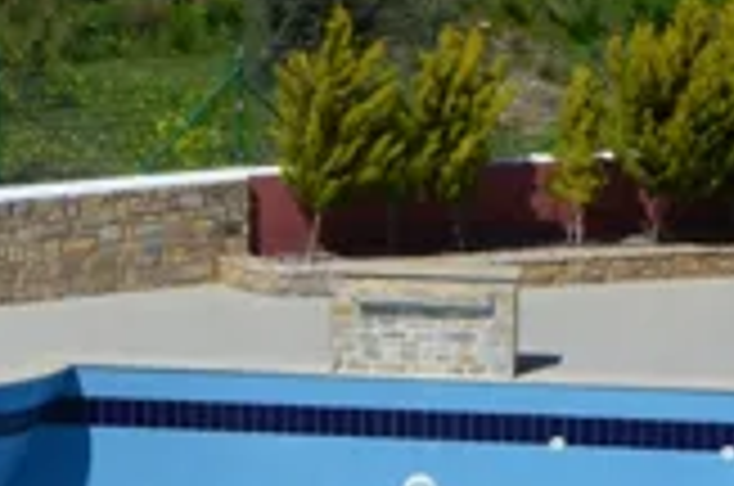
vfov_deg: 8.8
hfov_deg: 13.3
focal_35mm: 155
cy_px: 508
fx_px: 3154
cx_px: 441
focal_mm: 28
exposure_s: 1/320
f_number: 9
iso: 100
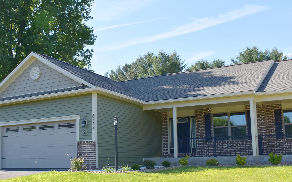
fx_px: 350
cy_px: 113
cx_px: 118
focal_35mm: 44
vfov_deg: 29.1
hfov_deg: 45.1
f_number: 8
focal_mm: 24
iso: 100
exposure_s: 1/200
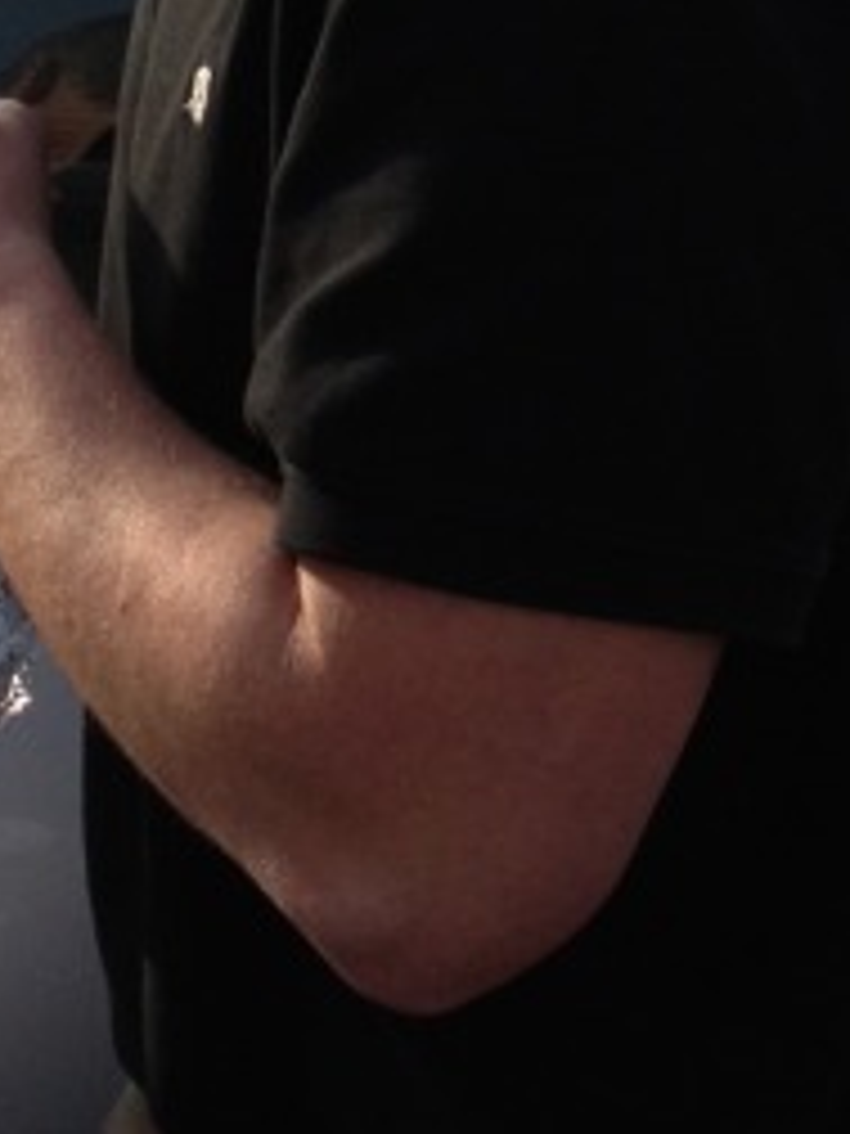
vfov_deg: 13.3
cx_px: 756
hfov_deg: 10.0
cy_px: 234
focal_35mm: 148
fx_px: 4846
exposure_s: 1/855
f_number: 2.4
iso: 50
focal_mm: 4.28
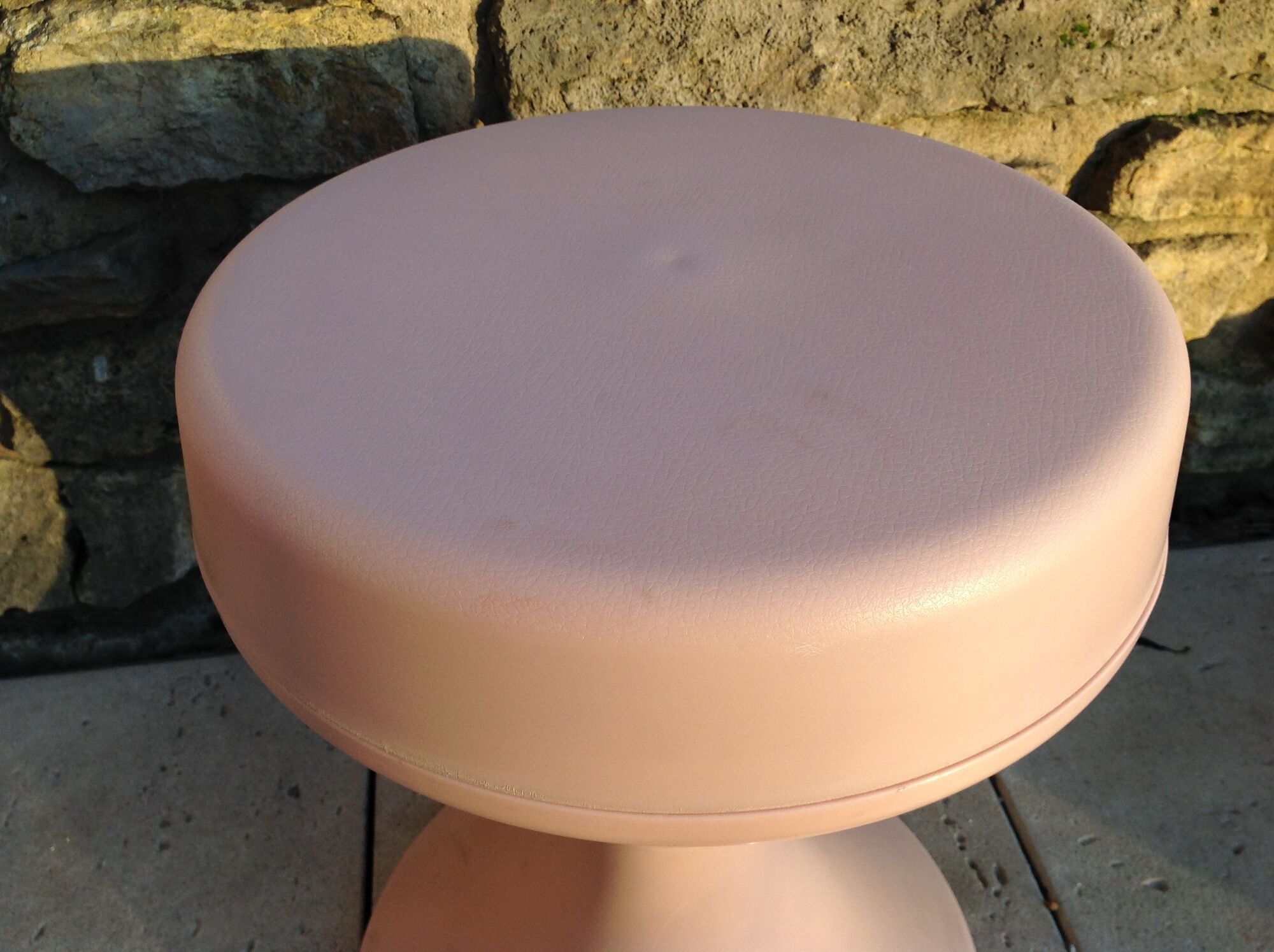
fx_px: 1286
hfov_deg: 52.7
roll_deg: +0.8
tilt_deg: -38.9
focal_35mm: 35
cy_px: 476
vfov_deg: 40.6
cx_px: 637
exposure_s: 1/270
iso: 50
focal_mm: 4.28
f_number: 2.4
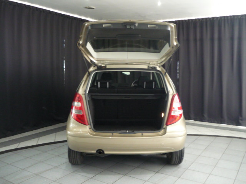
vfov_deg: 42.9
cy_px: 92
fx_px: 235
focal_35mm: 33
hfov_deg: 55.4
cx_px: 123
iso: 400
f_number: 2.8
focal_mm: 5.5
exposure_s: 1/30
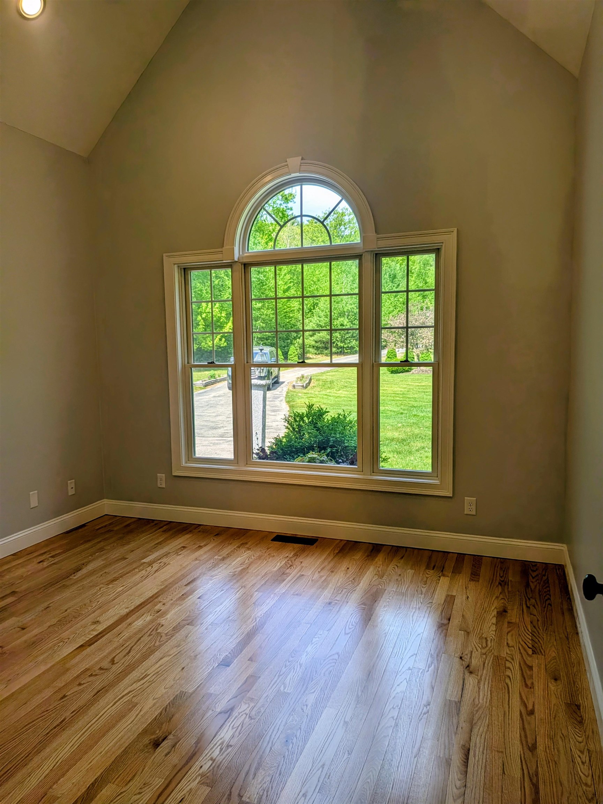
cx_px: 302
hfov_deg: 56.8
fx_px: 557
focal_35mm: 24
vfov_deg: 71.6
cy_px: 402
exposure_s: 1/591
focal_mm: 4.53
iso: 42
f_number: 1.7
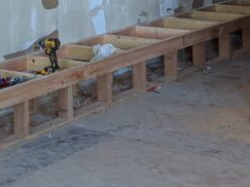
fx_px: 823
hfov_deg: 17.2
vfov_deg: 12.2
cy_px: -117
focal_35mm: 114
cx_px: 63
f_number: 1.8
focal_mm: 4.44
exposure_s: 1/120
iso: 191
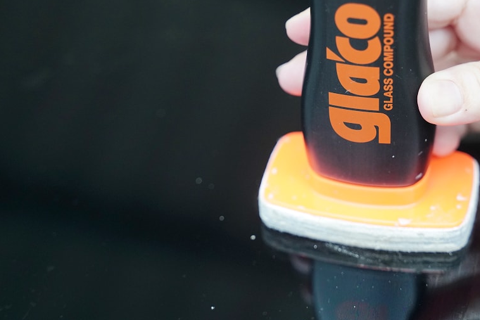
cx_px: 317
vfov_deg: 14.3
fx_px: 1266
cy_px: 68
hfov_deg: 21.4
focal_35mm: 95
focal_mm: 60
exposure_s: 1/160
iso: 1600
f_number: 3.2
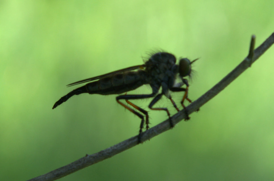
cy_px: 90
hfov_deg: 24.7
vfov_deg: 16.5
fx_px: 626
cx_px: 137
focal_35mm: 82
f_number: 8
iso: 220
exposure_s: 1/125
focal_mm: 55
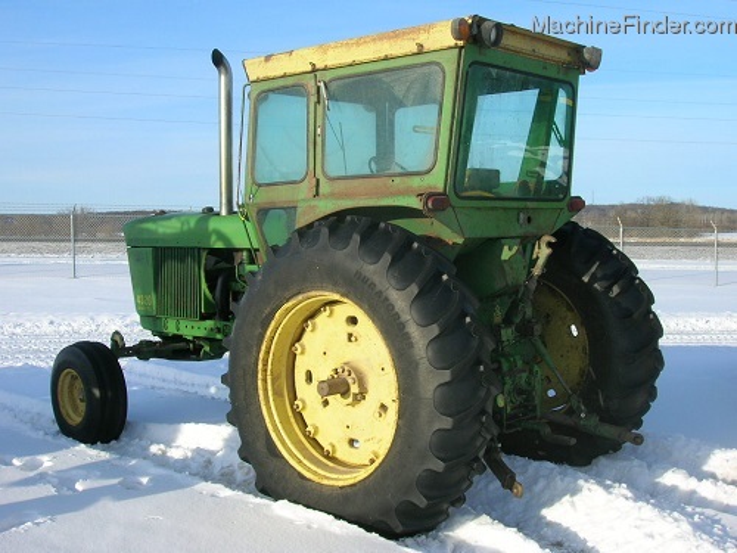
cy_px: 276
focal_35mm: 42
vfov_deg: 34.3
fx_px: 894
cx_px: 368
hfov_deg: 44.8
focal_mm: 7
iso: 50
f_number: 5.2
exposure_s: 1/215
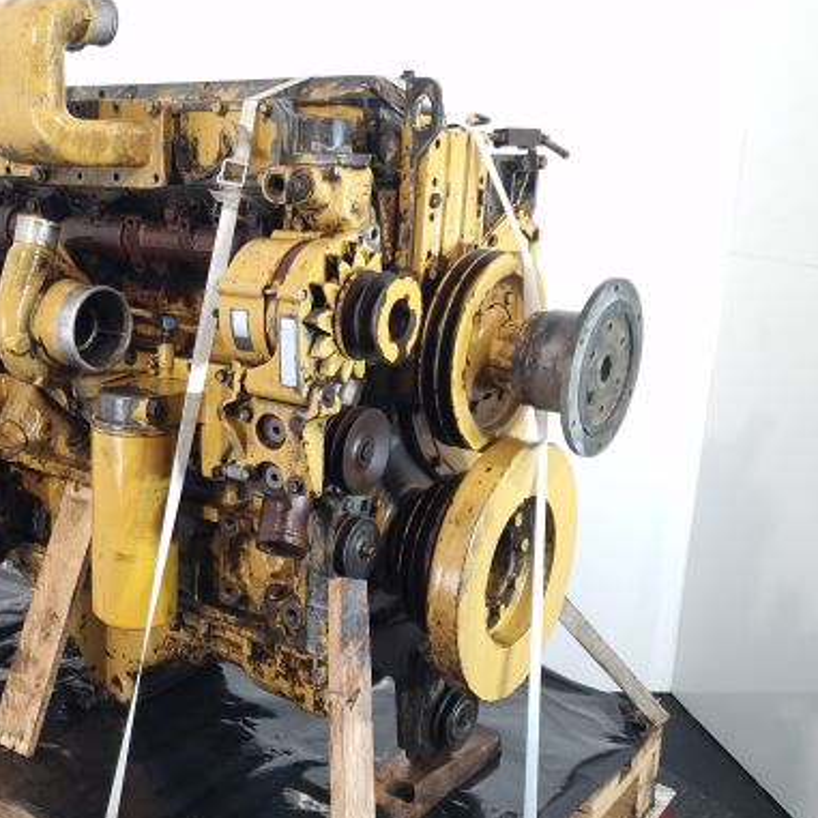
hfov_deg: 48.9
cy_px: 423
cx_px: 195
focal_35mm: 32
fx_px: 856
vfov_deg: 51.1
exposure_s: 1/50
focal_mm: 6.4
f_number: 1.8
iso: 100
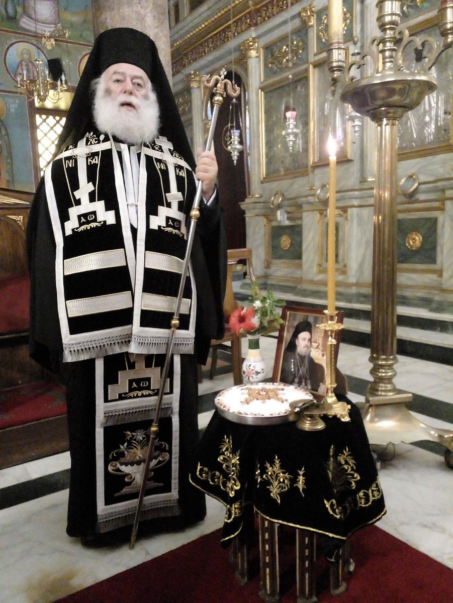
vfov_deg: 65.3
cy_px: 302
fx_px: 471
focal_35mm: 27
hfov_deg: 51.4
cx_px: 226
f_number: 1.9
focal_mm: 3.6
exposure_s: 1/11.1
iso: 1250
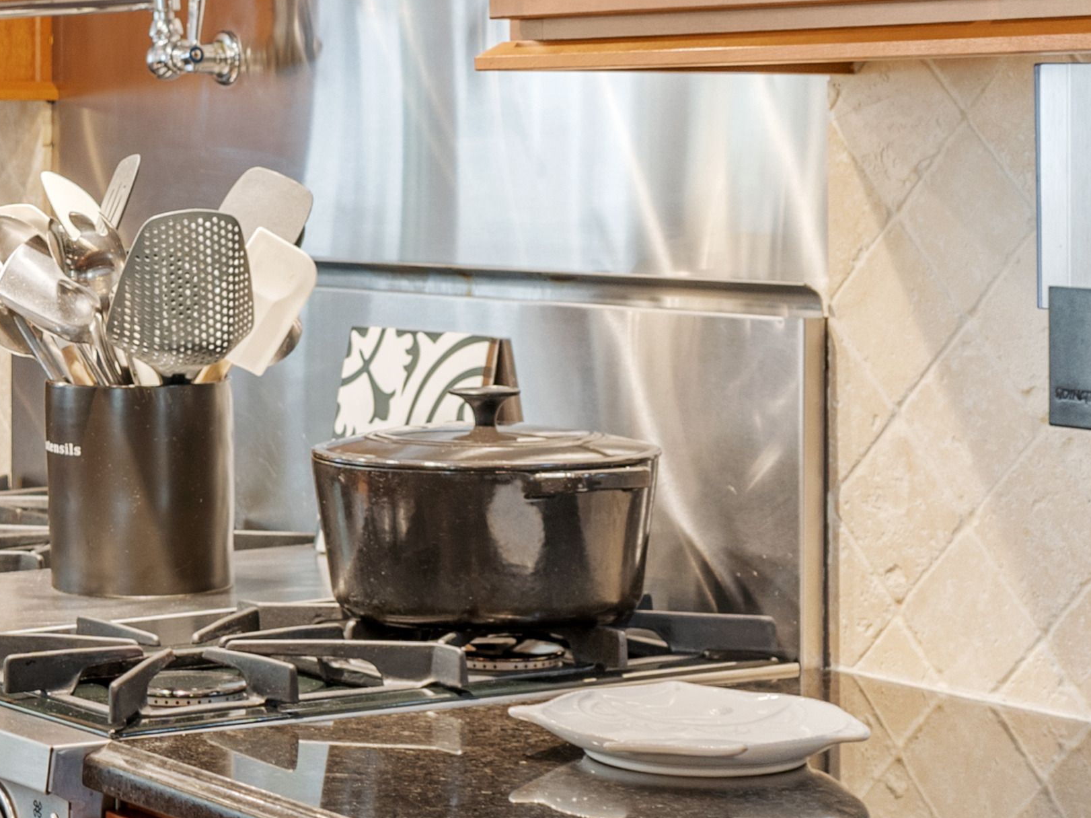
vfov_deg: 15.0
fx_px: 3088
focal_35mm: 98
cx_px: -32
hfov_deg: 19.4
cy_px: 195
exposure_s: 1/5
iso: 400
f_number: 3.5
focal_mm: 28
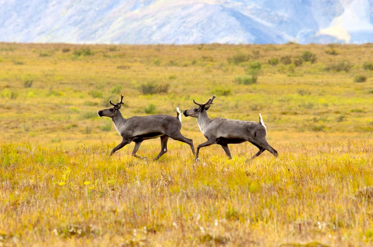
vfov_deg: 1.8
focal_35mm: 763
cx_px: 228
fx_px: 7894
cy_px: 97
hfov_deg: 2.7
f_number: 13
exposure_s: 1/400
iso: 500
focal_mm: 400
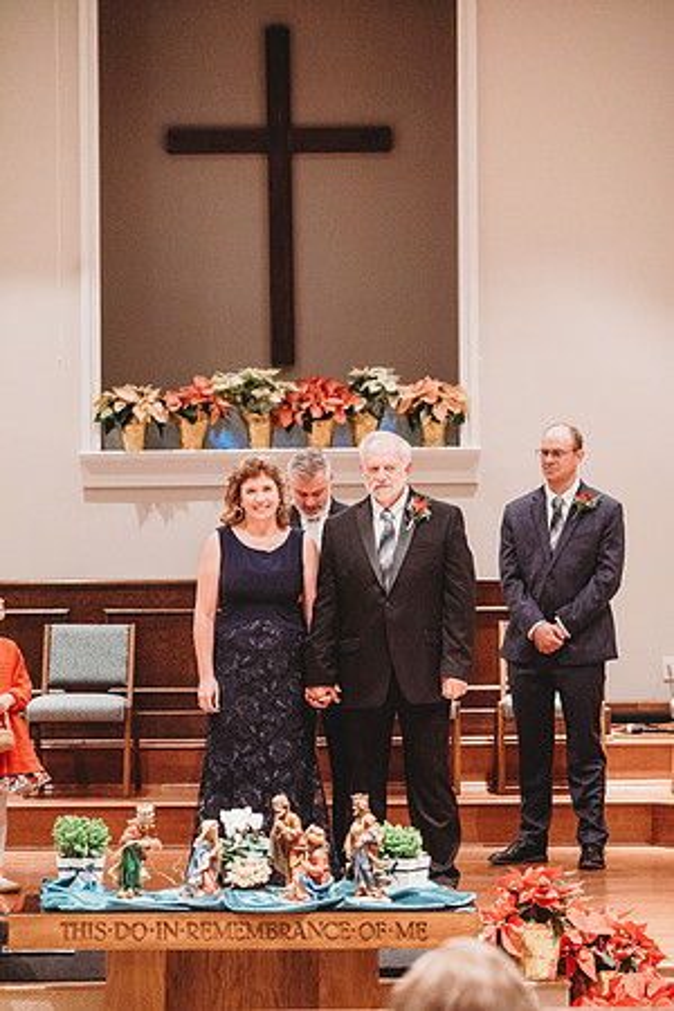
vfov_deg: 17.1
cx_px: 337
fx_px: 3370
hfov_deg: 11.4
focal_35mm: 120
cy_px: 506
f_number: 4
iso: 8000
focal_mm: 120
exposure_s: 1/200
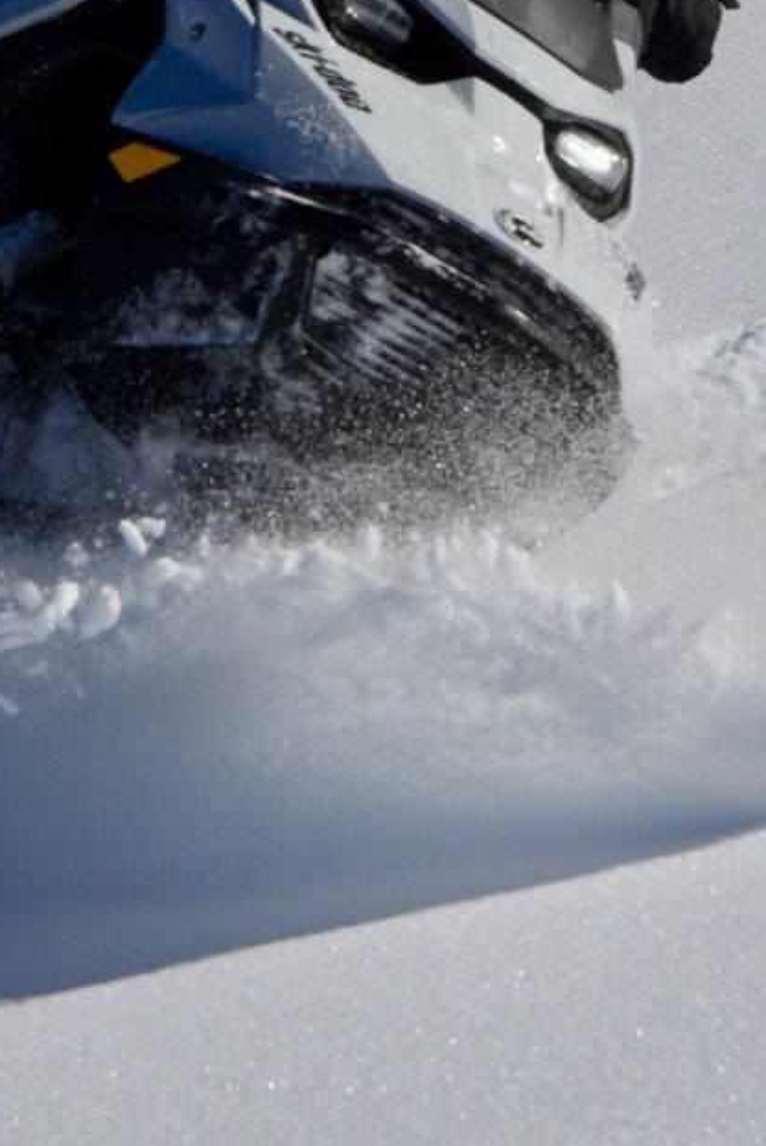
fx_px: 14887
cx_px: 85
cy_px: 105
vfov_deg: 4.4
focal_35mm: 467
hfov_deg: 2.9
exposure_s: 1/6400
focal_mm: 120
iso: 1250
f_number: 11
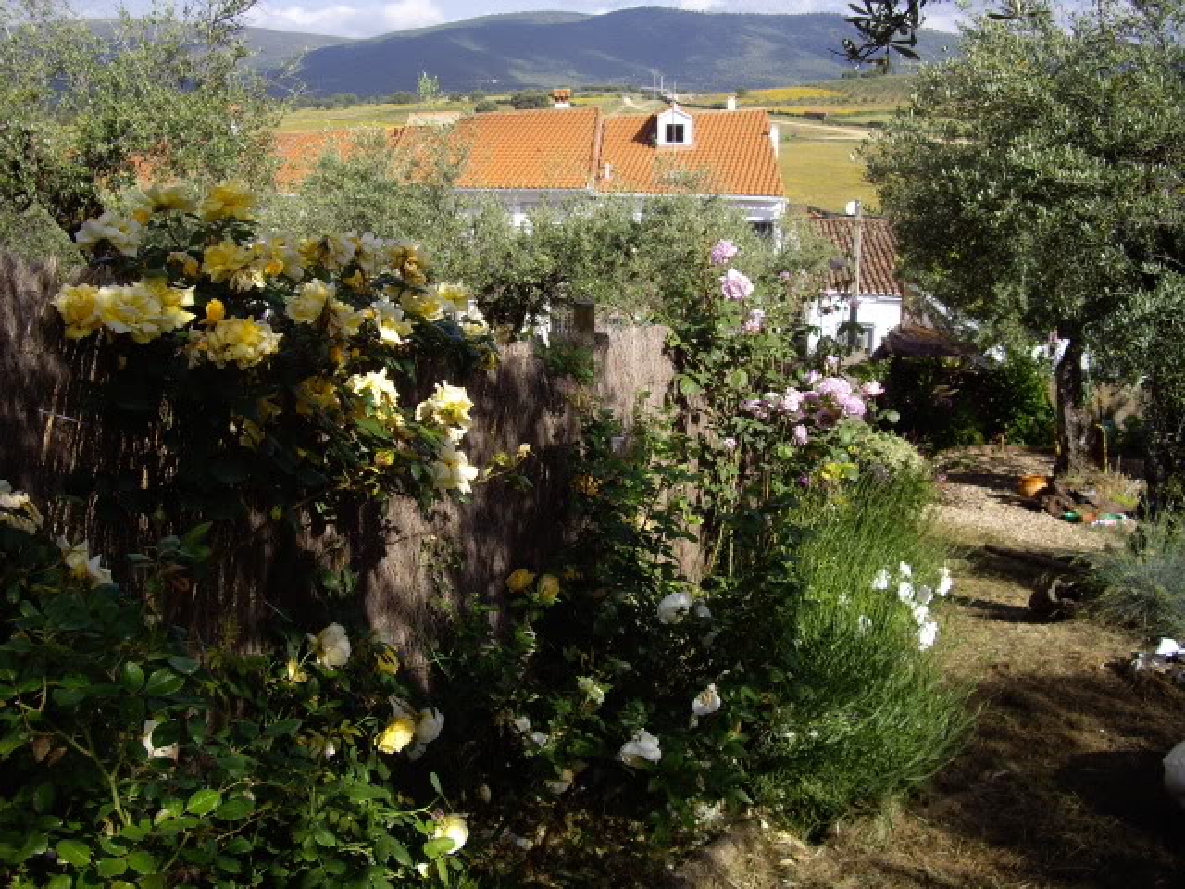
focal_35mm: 38
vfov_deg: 37.7
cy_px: 444
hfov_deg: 49.0
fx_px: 1301
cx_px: 592
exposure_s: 1/100
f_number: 8
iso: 64
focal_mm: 7.9
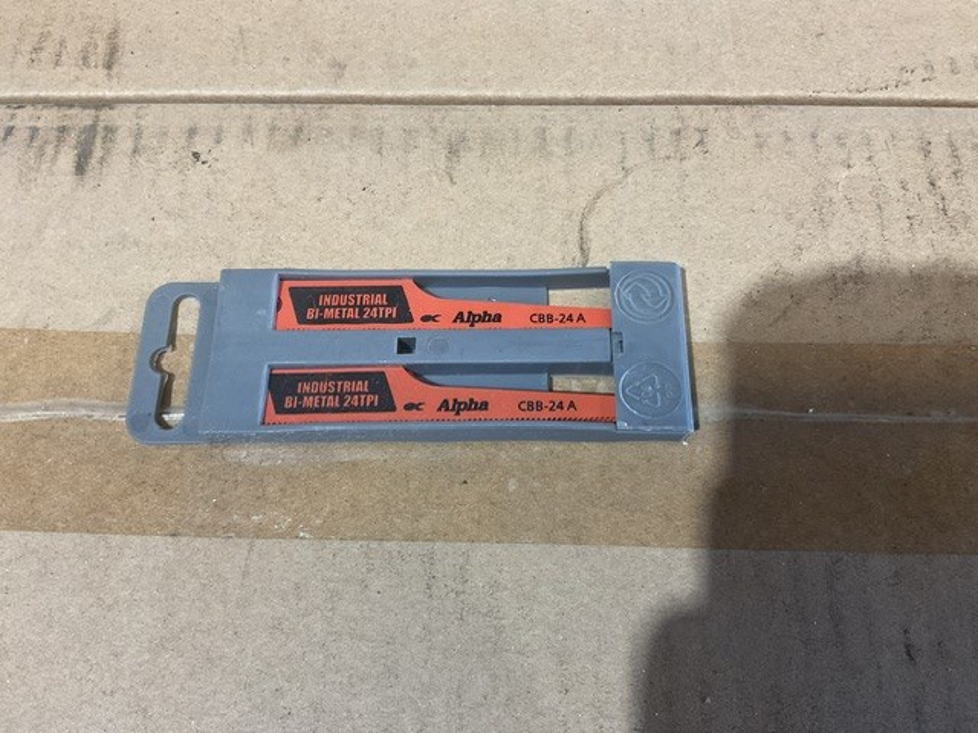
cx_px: 489
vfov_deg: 48.2
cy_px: 366
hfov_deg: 61.7
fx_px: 819
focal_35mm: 29
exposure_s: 1/50
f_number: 1.8
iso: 125
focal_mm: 3
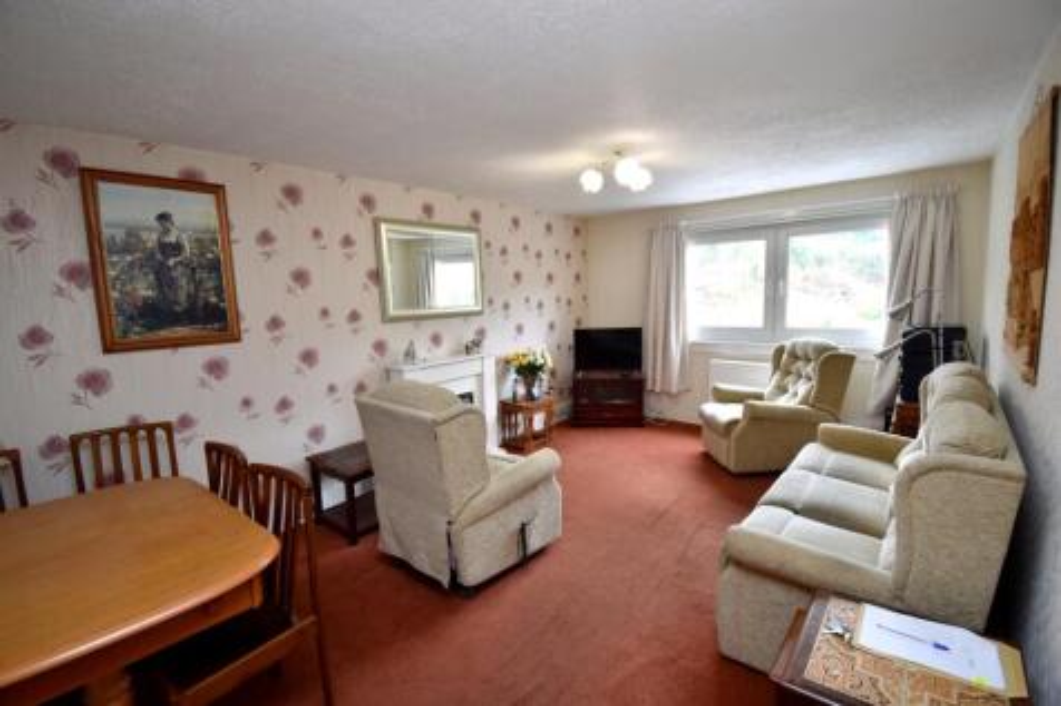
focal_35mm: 15
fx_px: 442
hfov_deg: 100.4
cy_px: 353
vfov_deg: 77.3
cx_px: 530
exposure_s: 1/15
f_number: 4.5
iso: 100
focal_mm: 10
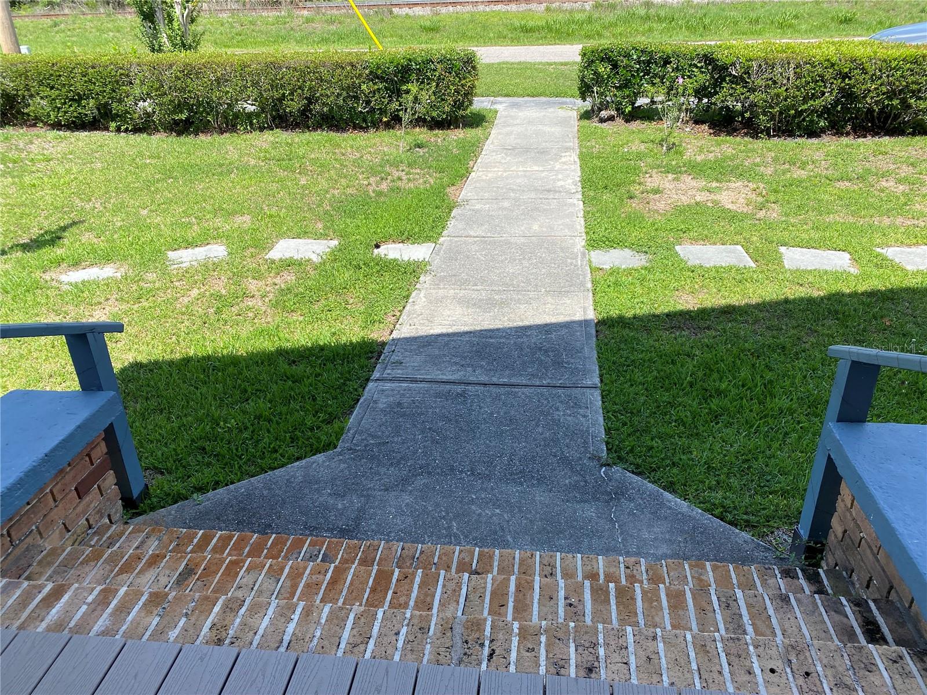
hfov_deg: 67.3
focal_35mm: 26
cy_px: 348
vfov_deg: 53.1
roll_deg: +2.4
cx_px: 464
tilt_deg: -25.4
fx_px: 696
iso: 32
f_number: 1.8
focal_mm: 4.25
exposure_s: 1/1464
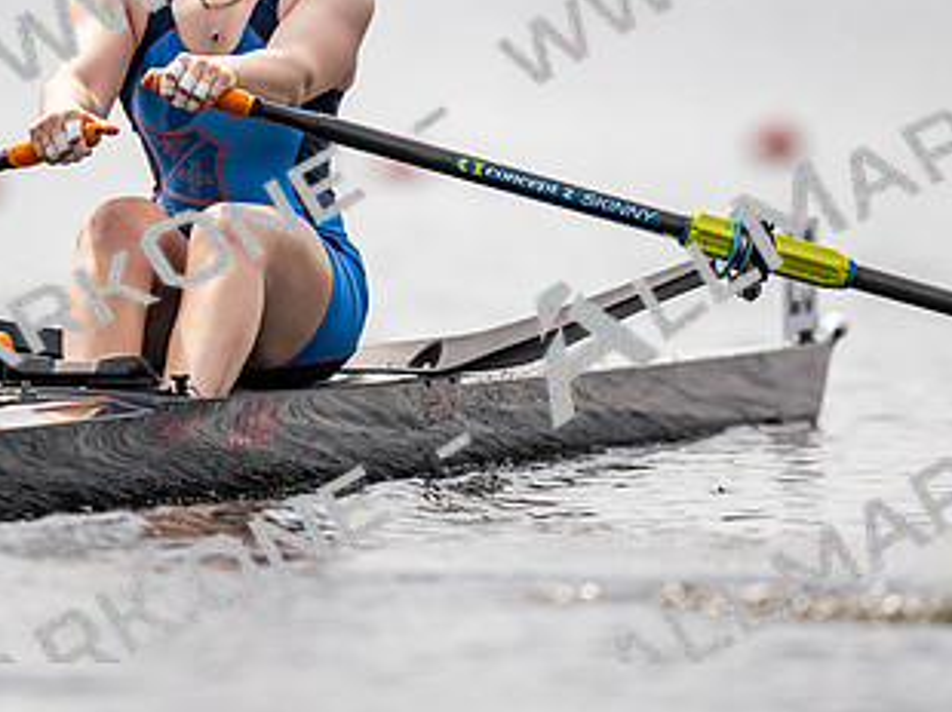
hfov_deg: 1.8
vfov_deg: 1.4
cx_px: 273
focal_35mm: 1080
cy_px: 137
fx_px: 29679
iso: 180
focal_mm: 600
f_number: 4
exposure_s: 1/2500
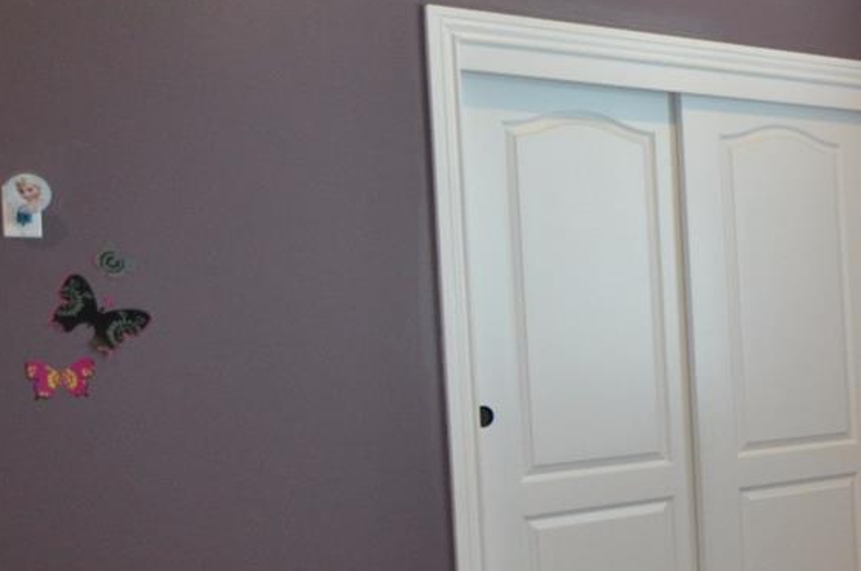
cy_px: 341
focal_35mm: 60
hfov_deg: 27.2
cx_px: 1154
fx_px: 1441
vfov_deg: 22.4
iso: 800
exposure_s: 1/125
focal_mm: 15
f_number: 2.8
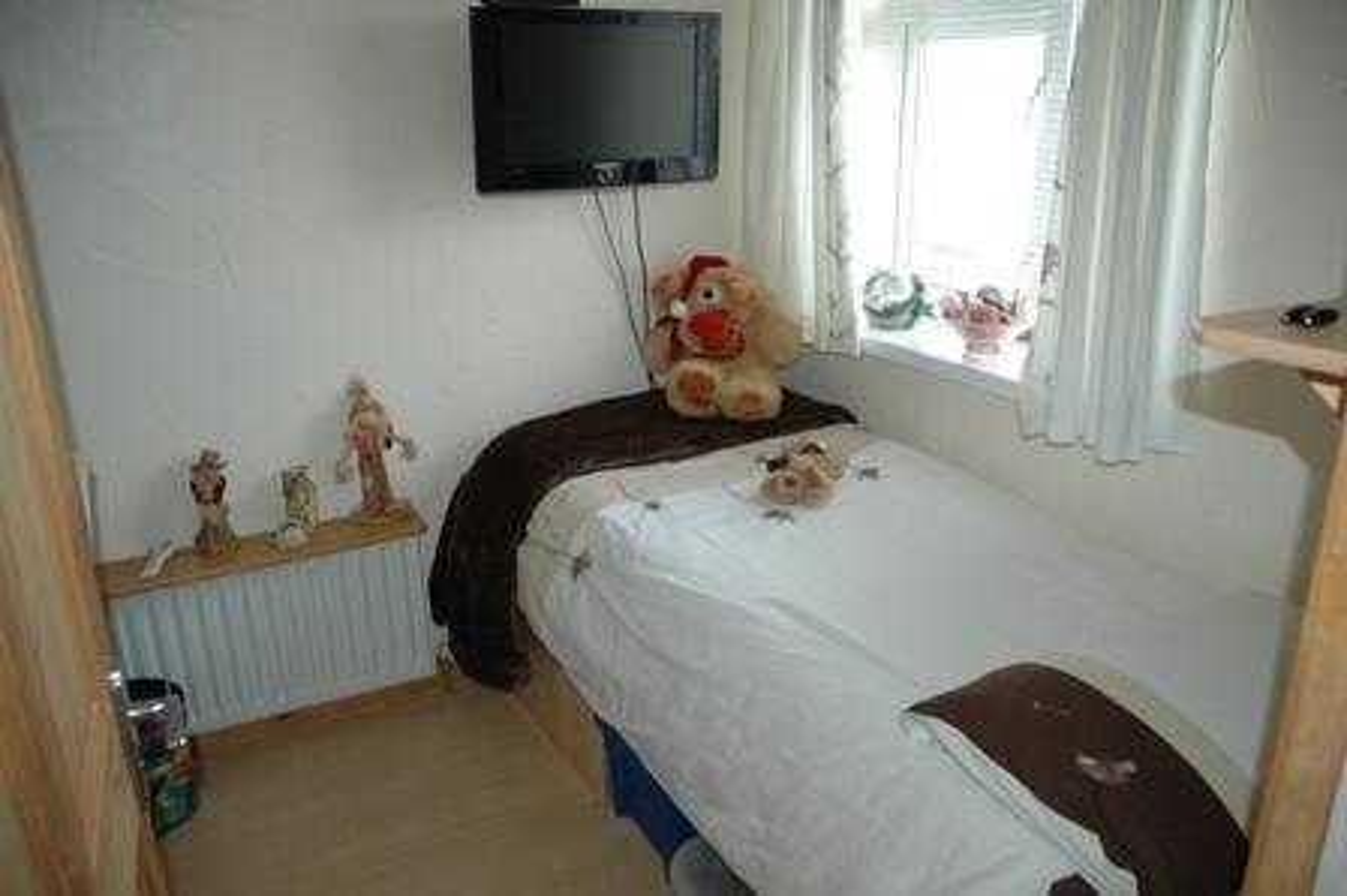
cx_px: 674
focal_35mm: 27
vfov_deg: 47.9
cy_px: 448
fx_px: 1009
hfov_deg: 67.4
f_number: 4
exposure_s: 1/160
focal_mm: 18
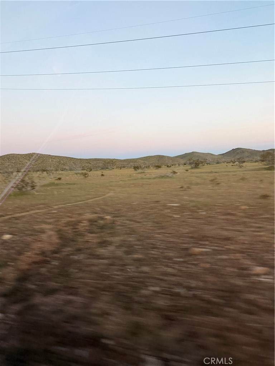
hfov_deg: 56.8
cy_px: 183
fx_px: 254
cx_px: 138
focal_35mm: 24
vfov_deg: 71.6
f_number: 1.78
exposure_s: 1/60
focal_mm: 6.76
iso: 400
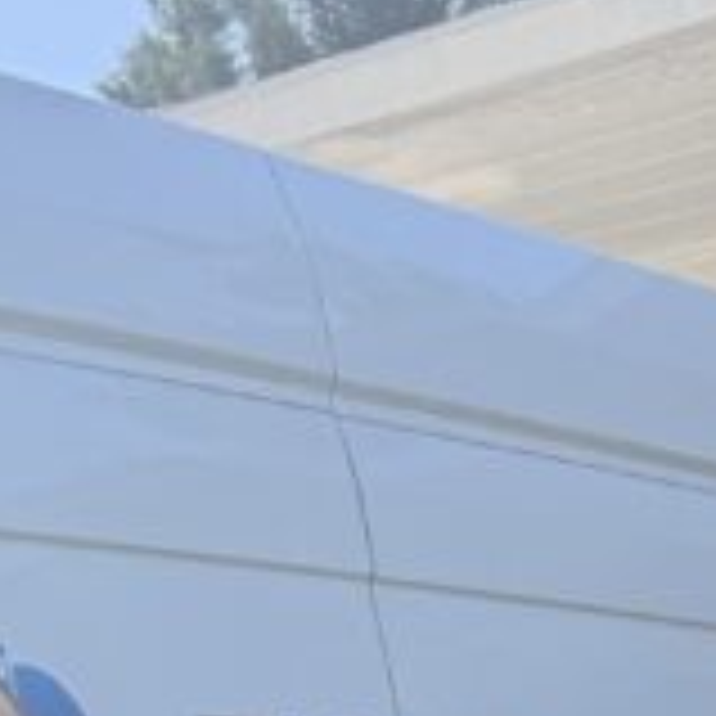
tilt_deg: -8.6
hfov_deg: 12.7
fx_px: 3206
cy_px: 1846
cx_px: 126
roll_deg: +2.0
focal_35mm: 137
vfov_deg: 10.5
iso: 100
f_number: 1.78
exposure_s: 1/1653
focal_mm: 6.76
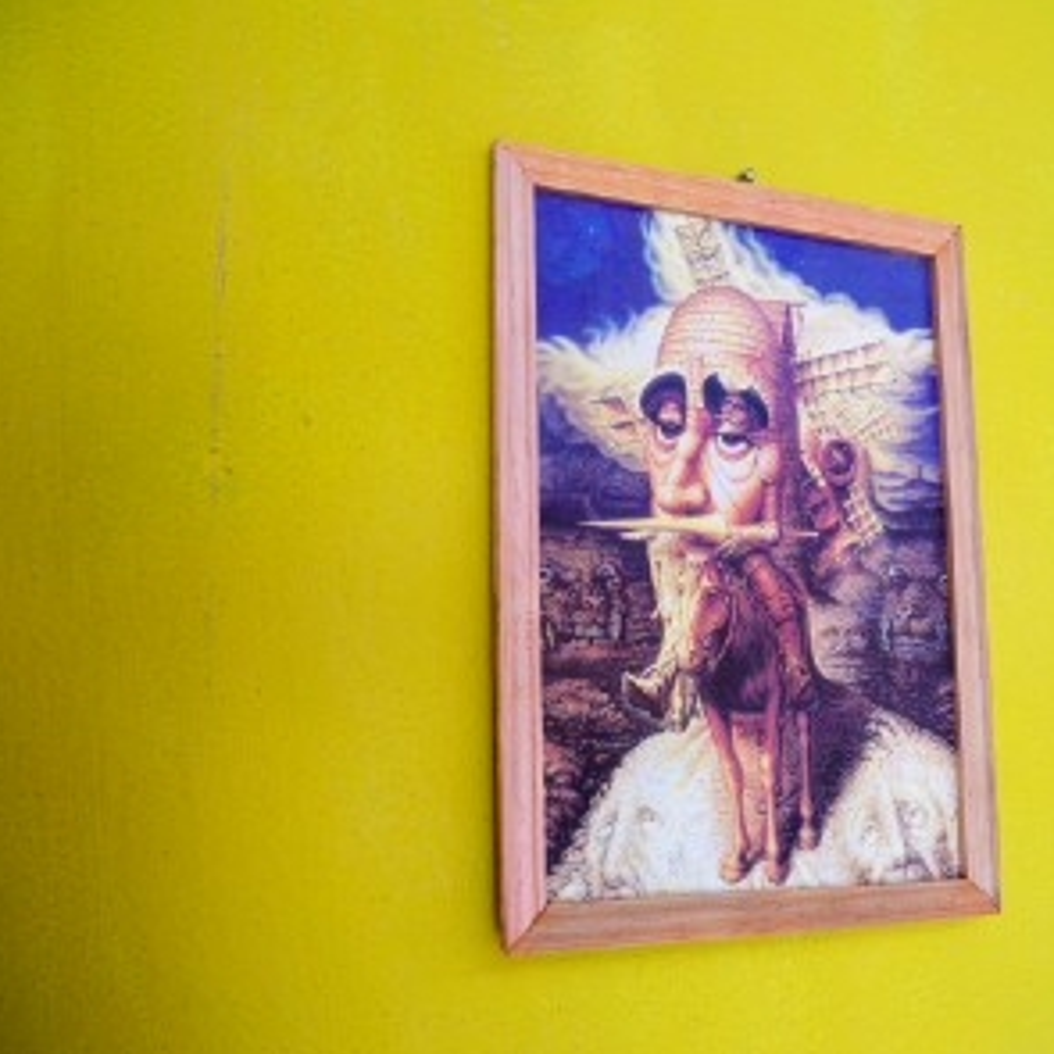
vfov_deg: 40.0
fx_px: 1447
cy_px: 529
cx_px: 690
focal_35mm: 42
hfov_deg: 39.6
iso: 160
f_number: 3.1
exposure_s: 1/60
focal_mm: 6.3
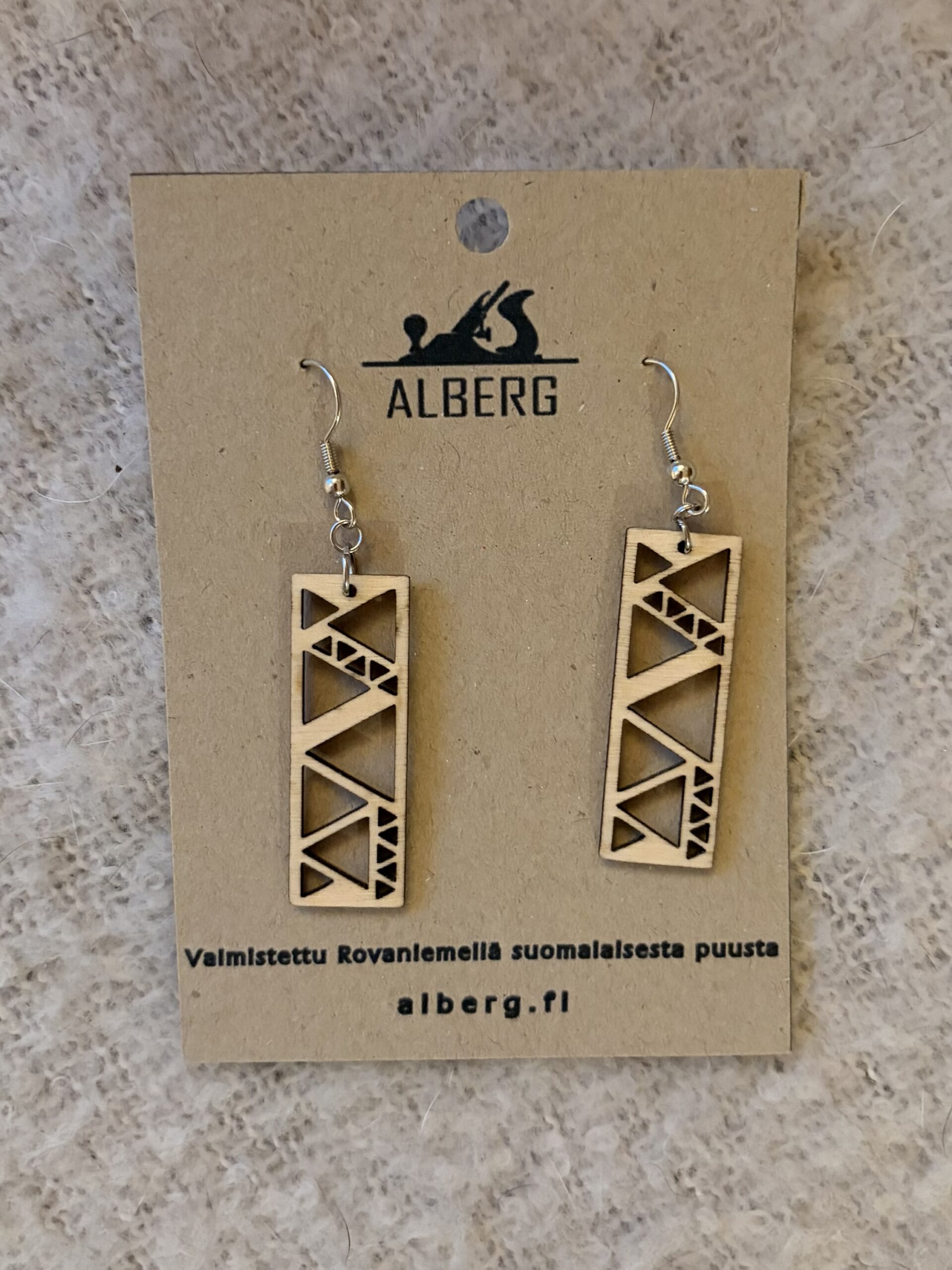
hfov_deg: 53.1
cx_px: 476
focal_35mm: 26
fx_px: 953
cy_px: 635
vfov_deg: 67.3
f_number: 1.6
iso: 500
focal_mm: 5.96
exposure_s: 1/25
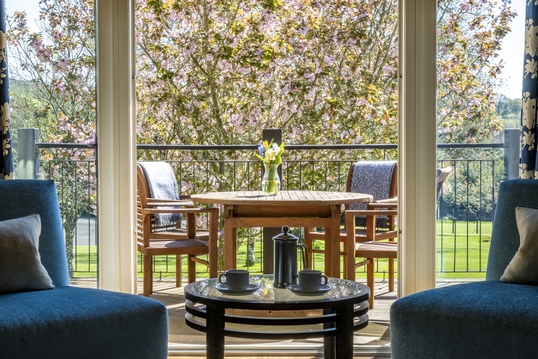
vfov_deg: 23.0
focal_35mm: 59
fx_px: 882
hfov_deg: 33.9
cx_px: 269
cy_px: 180
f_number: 22
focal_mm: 59
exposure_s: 1/6
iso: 80
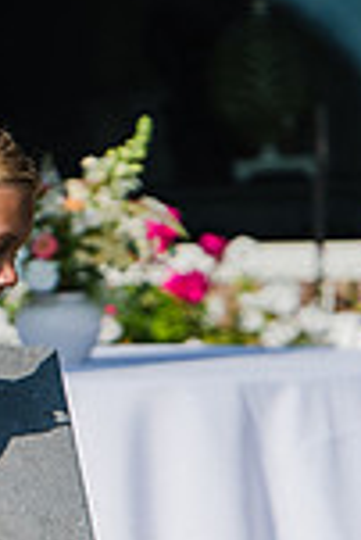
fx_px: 12710
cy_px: 547
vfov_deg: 2.4
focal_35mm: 847
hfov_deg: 1.6
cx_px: -79
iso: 200
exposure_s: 1/4000
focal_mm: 190
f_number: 4
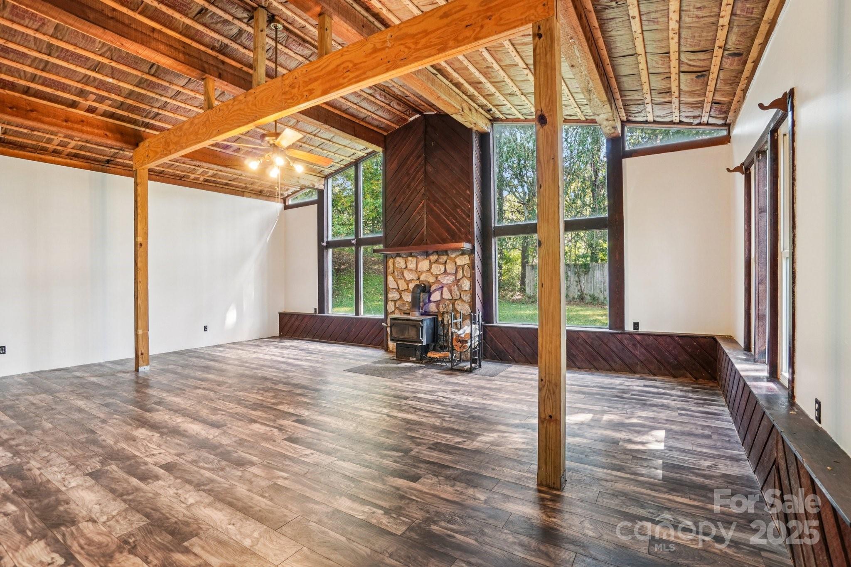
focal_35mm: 15
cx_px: 426
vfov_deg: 77.3
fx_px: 355
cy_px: 284
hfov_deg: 100.4
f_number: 8
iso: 400
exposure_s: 1/10
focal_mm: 10
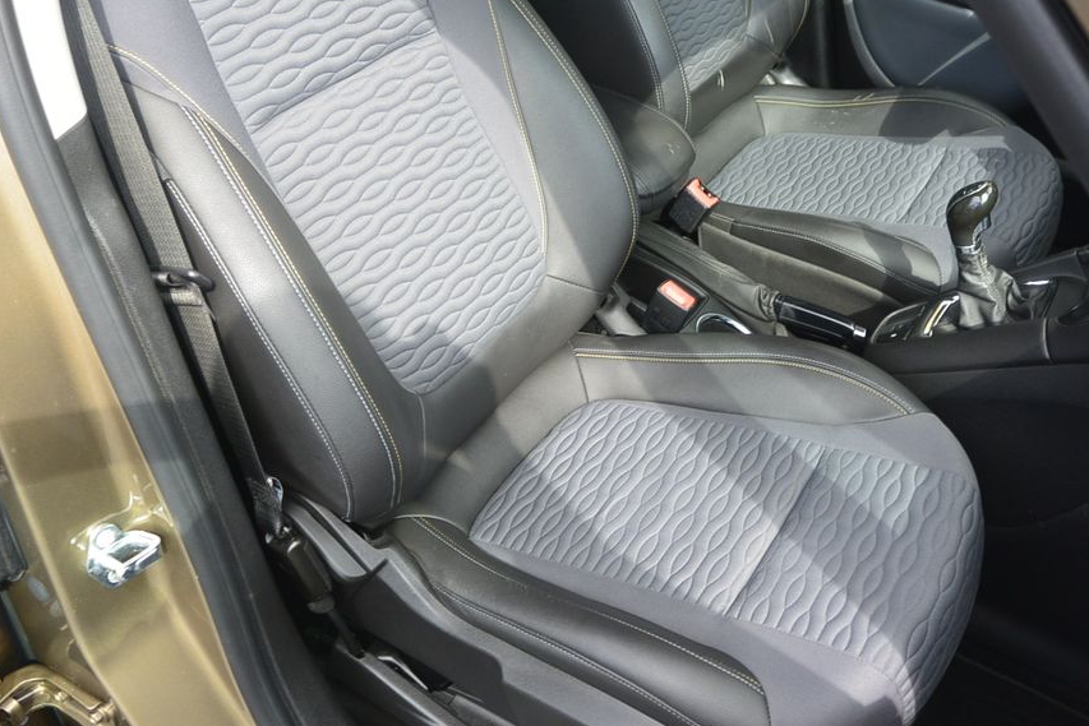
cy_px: 344
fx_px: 1089
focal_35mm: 36
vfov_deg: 36.9
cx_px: 558
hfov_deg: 53.1
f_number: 3.5
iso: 160
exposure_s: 1/160
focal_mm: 11.4
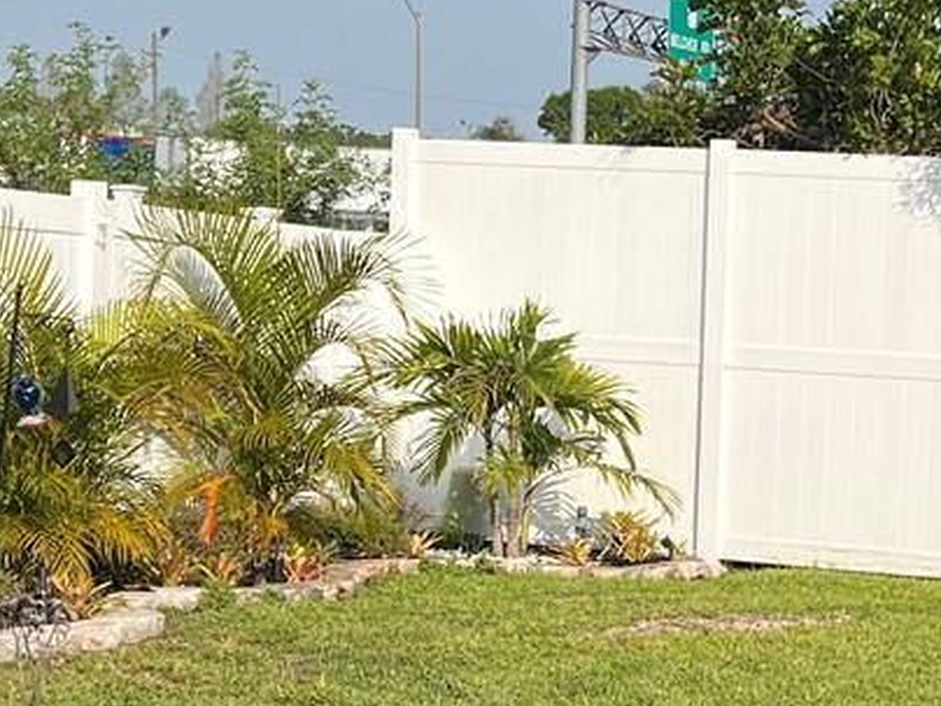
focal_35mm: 103
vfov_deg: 14.4
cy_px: 363
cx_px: 743
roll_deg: -2.0
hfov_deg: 18.9
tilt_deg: -3.4
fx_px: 2800
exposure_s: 1/6211
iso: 50
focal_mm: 5.7
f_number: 1.5
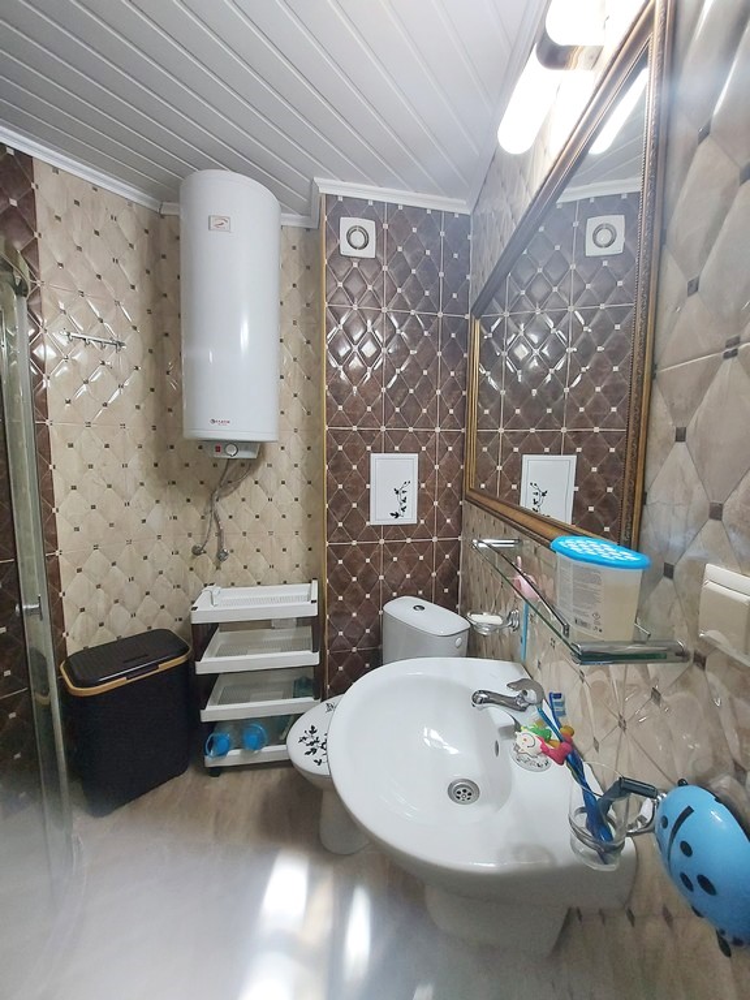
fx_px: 376
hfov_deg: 89.9
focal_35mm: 13
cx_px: 375
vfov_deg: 106.2
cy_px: 500
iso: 250
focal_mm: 1.74
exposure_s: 1/50
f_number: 2.2
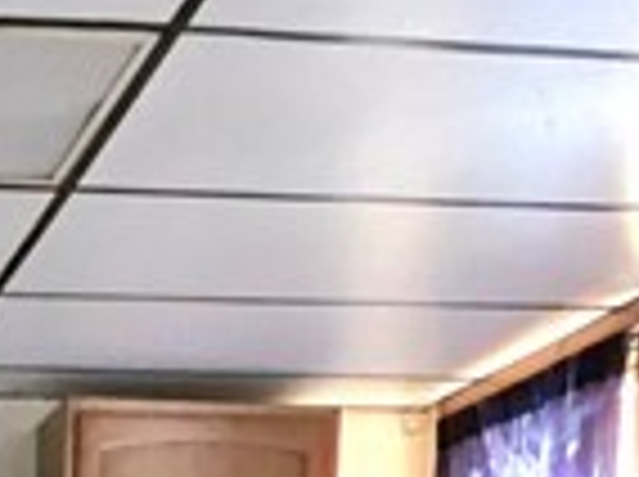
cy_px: 1276
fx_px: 1732
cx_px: -99
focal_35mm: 94
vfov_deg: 11.6
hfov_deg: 19.8
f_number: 1.9
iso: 250
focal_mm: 2.2
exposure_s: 1/40
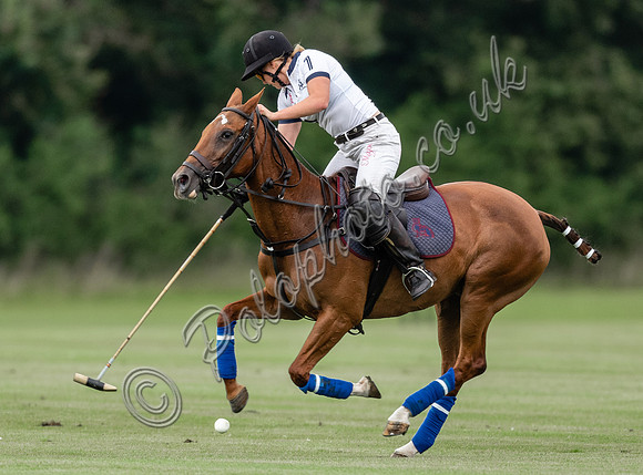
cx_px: 391
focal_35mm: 1087
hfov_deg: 1.8
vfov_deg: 1.4
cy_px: 322
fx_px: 20099
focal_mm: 500
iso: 800
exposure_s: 1/1600
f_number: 4
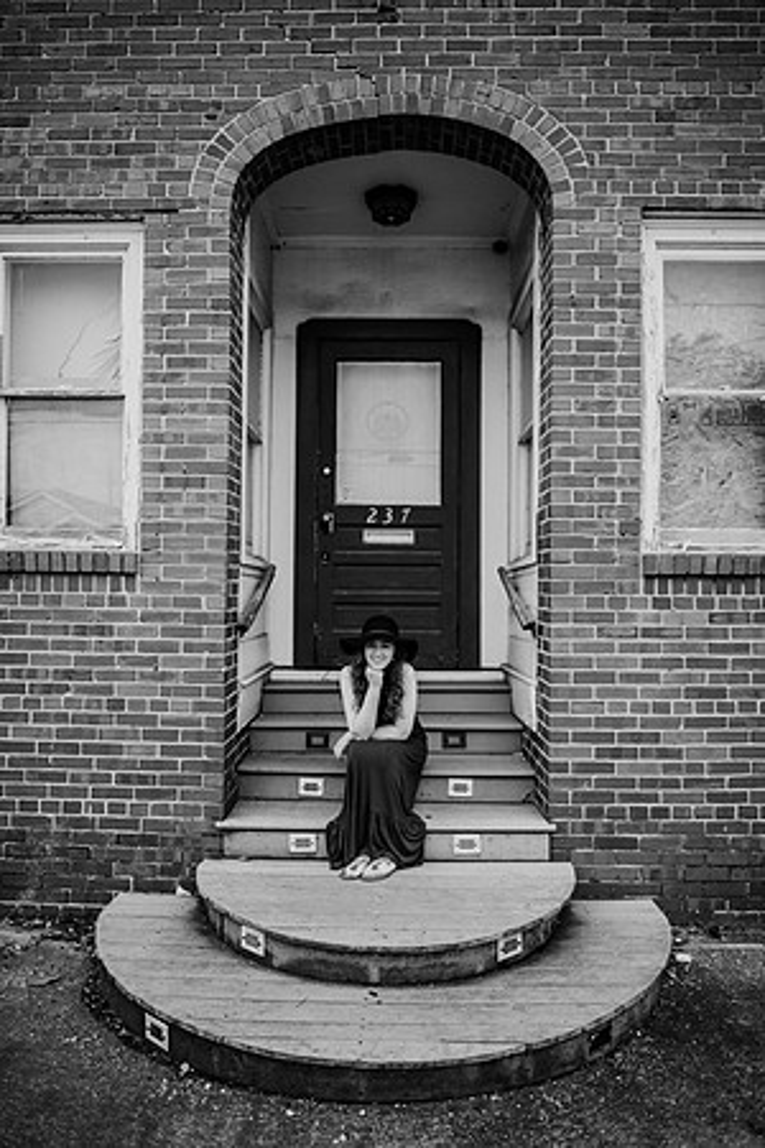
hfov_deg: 53.1
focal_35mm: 24
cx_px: 382
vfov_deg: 73.7
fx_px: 765
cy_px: 574
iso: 250
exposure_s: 1/400
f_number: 2.2
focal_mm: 24
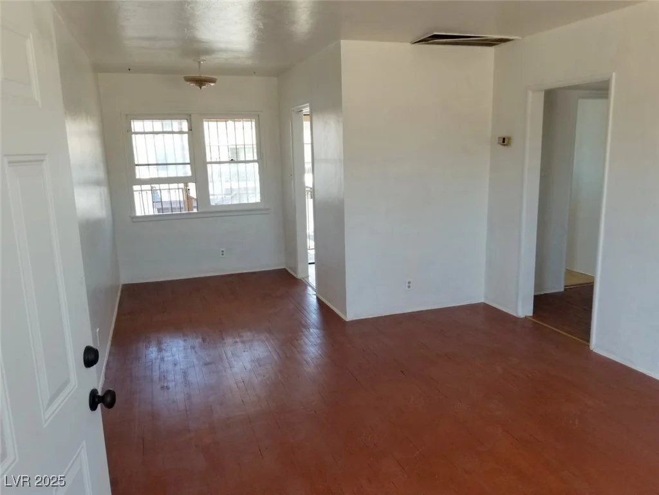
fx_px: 495
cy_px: 248
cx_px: 330
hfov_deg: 67.3
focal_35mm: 26
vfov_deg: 53.1
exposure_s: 1/145
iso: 50
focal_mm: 4.3
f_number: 1.7
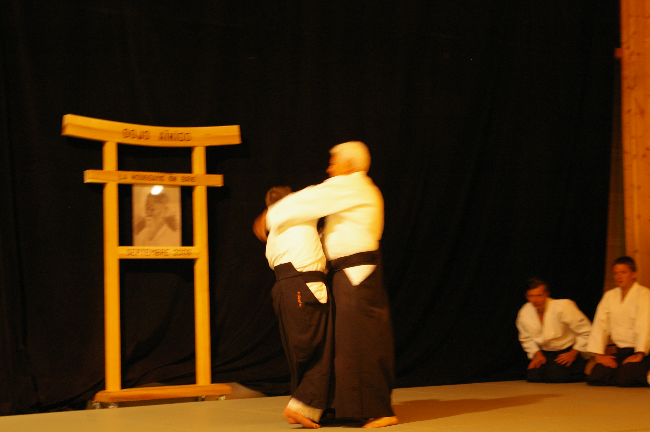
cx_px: 325
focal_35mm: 75
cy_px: 216
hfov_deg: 27.0
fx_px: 1353
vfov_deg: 18.1
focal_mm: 50
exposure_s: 1/15
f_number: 5.6
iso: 800
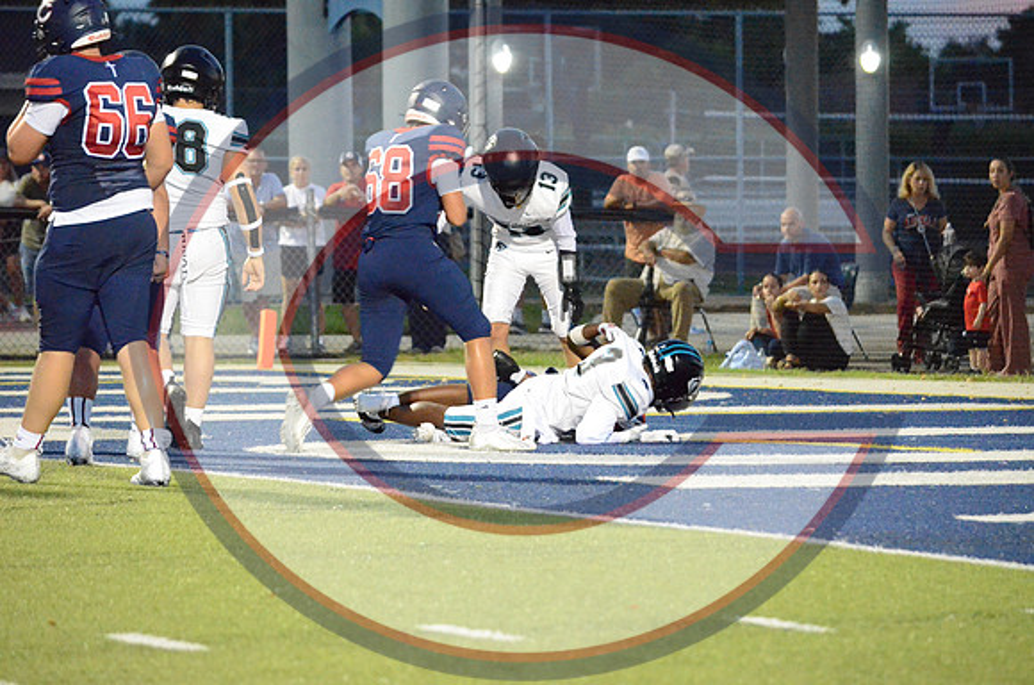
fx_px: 7308
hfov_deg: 8.1
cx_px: 517
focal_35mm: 255
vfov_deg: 5.4
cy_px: 342
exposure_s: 1/200
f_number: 5
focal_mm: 170
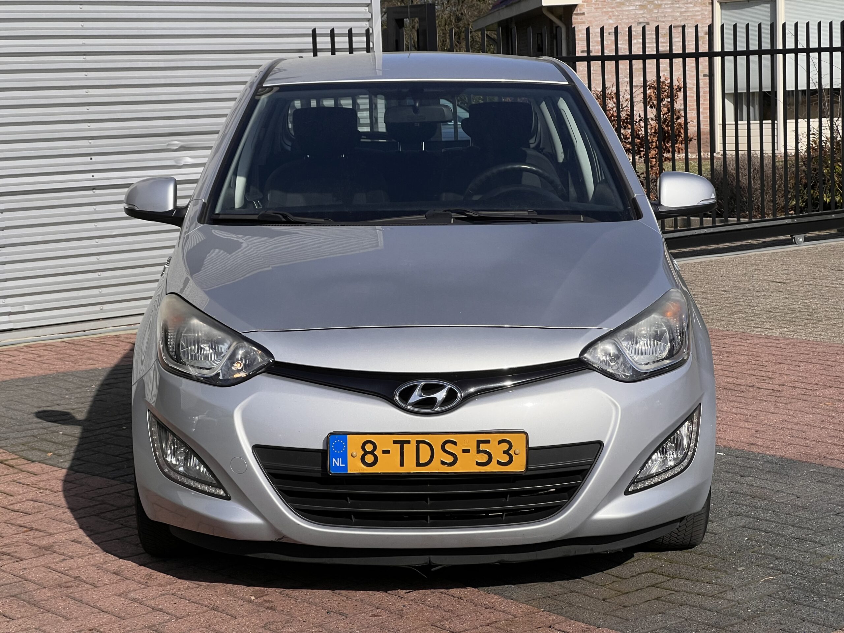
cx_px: 422
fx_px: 1877
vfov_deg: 19.1
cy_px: 316
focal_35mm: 77
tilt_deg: -6.4
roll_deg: +3.6
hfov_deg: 25.3
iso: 32
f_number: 2.8
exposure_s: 1/1754
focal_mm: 9
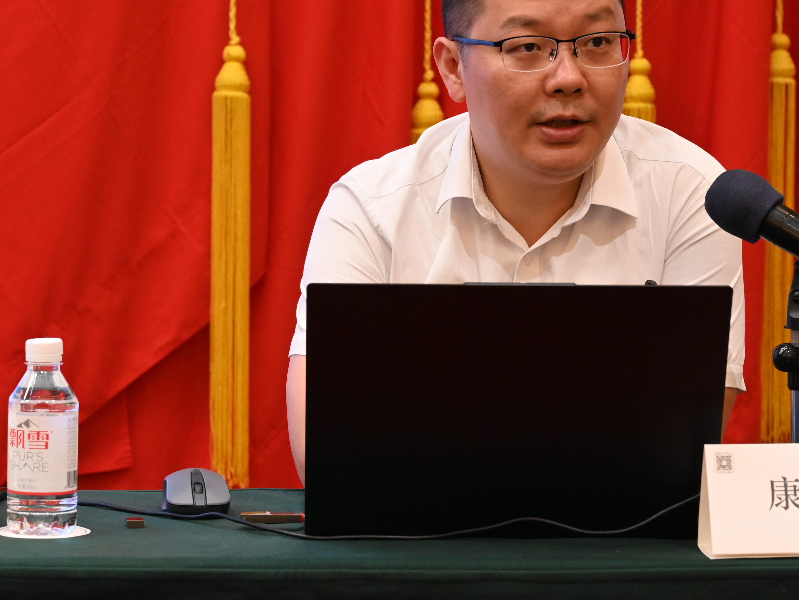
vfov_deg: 12.3
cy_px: 219
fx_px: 2770
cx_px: 366
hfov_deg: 16.4
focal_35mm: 120
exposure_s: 1/200
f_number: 7.1
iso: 2500
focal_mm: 70
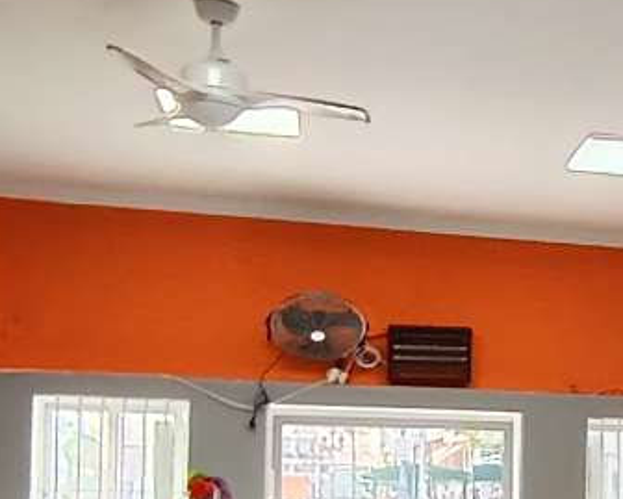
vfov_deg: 20.3
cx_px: 782
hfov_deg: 23.2
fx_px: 1365
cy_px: 452
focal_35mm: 74
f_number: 2.2
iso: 338
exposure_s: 1/50
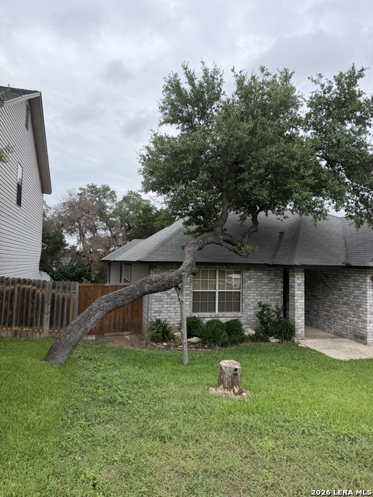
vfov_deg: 71.6
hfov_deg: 56.8
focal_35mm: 24
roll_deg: -0.5
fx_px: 345
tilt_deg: +2.5
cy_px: 248
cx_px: 186
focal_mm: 6.76
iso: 80
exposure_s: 1/1585
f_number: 1.78
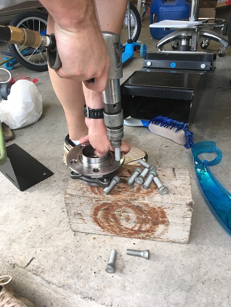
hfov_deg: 48.2
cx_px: 116
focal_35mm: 29
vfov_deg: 61.6
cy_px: 154
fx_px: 258
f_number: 2.2
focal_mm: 4.15
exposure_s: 1/30
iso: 32
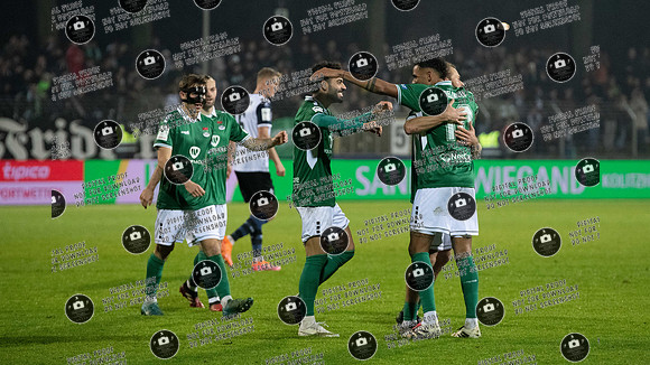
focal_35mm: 253
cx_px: 380
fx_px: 4352
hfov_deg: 8.5
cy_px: 132
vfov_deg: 4.8
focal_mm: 200
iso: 6400
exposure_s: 1/1250
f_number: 3.5
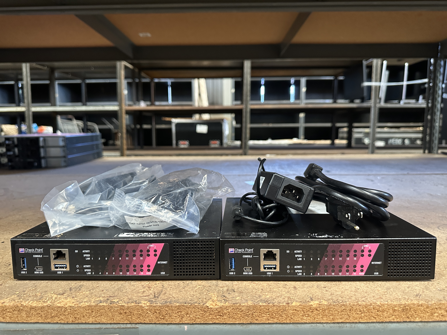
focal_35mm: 24
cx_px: 224
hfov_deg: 71.6
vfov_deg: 56.8
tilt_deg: -6.9
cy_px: 168
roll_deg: -0.1
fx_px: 310
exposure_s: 1/60
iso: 640
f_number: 1.78
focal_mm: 6.86
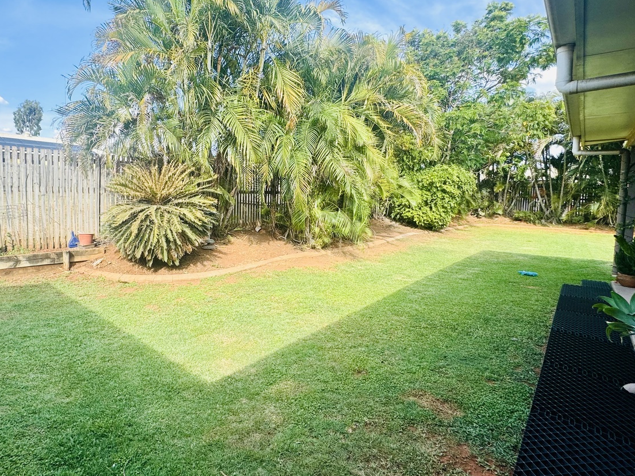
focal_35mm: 19
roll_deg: -0.9
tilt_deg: -3.5
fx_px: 349
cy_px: 218
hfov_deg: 83.6
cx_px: 253
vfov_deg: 68.6
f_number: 2.2
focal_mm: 2.22
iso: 40
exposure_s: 1/435
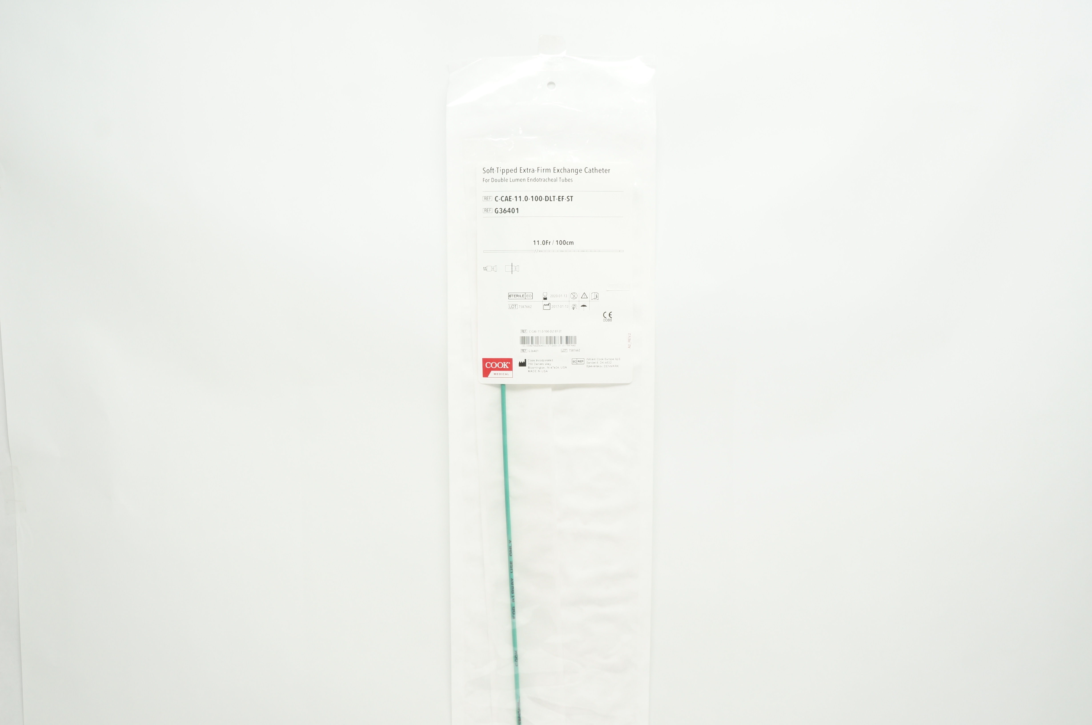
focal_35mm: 32
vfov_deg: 41.6
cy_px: 362
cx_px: 546
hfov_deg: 59.5
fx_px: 954
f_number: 9
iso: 400
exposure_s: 1/30
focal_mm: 21
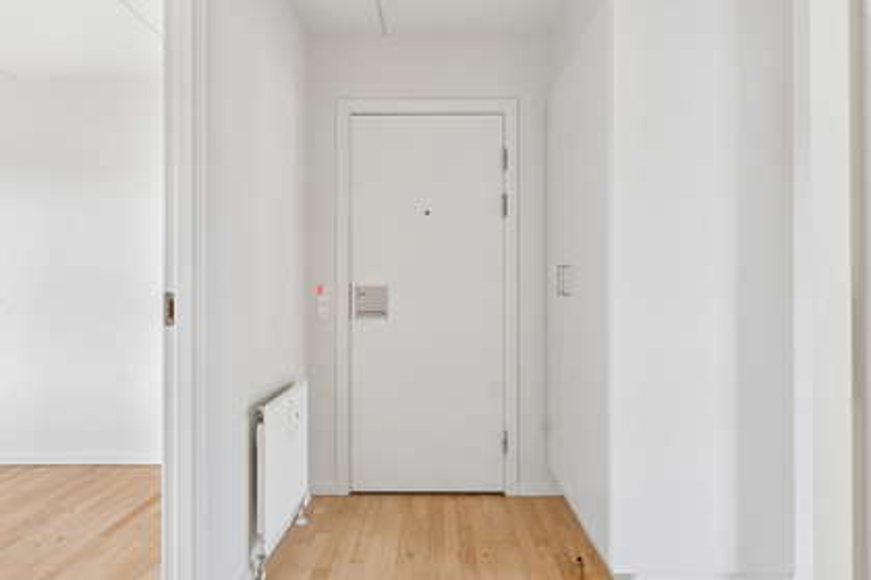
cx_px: 436
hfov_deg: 79.2
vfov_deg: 57.8
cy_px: 290
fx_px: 526
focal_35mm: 22
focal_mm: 14.5
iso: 200
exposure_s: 1/6
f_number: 8
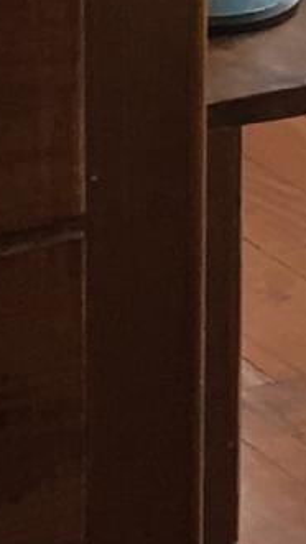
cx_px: 600
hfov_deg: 4.2
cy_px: -881
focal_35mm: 286
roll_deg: -1.0
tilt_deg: -5.3
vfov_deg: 7.0
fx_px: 4129
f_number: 2.2
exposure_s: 1/122
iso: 25
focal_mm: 4.15
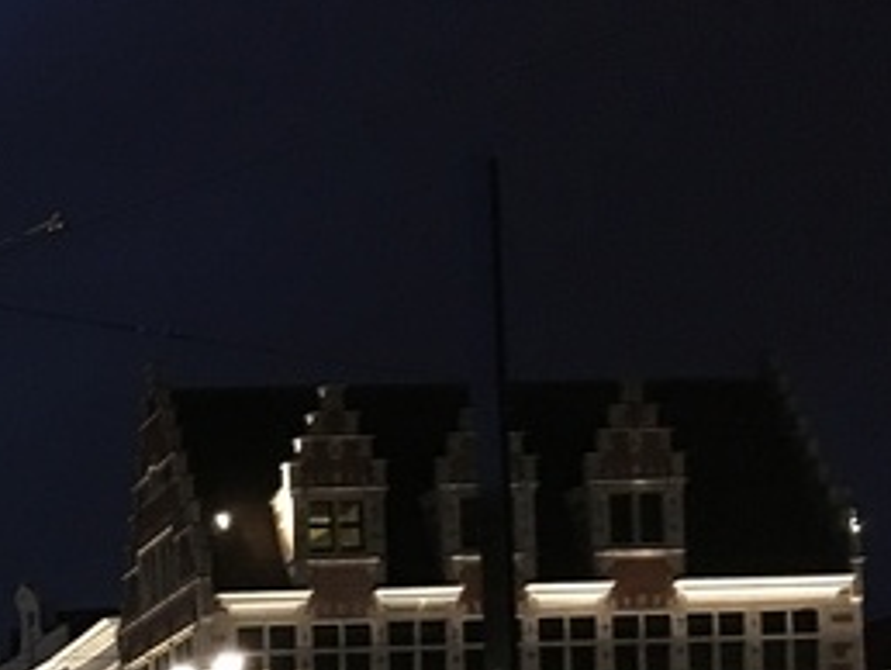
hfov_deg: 20.0
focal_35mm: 89
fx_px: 2293
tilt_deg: +2.4
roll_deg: +2.8
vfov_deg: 15.4
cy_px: 1002
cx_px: -300
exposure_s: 1/17
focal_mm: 4.15
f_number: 2.2
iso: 500
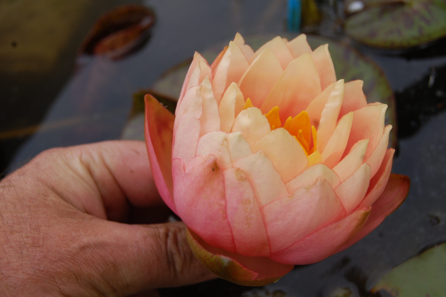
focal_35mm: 57
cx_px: 223
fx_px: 706
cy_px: 148
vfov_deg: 23.7
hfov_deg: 35.1
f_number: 8
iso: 200
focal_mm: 38
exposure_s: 1/250
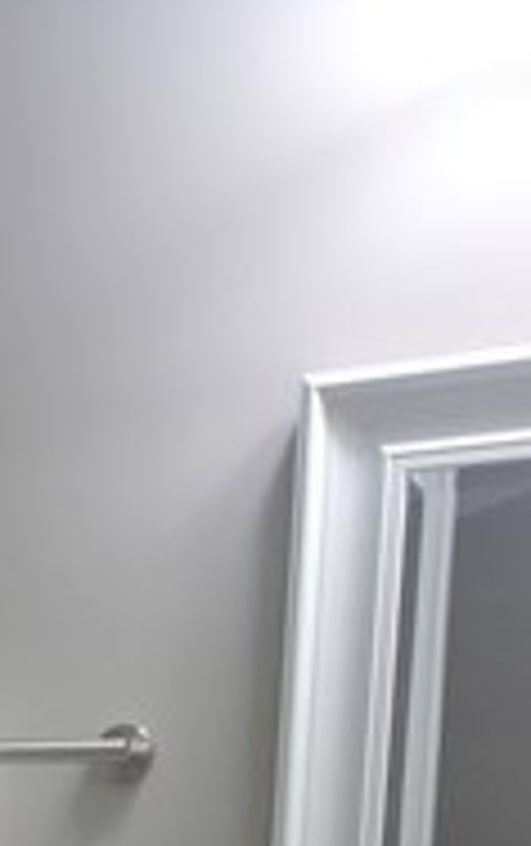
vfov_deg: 24.1
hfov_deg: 14.8
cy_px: 1094
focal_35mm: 75
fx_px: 1731
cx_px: -477
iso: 80
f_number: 1.9
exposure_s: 1/120
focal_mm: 2.2
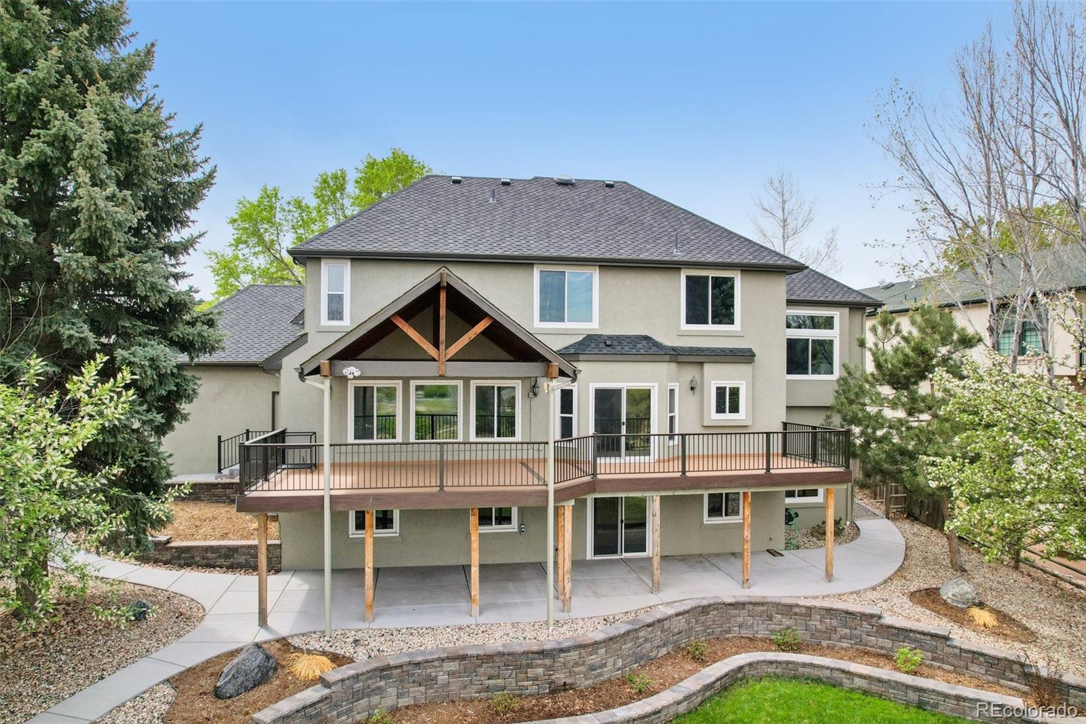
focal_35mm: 22
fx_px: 663
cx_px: 543
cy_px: 362
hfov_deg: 78.6
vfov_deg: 57.2
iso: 100
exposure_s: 1/2000
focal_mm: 8.4
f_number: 2.8
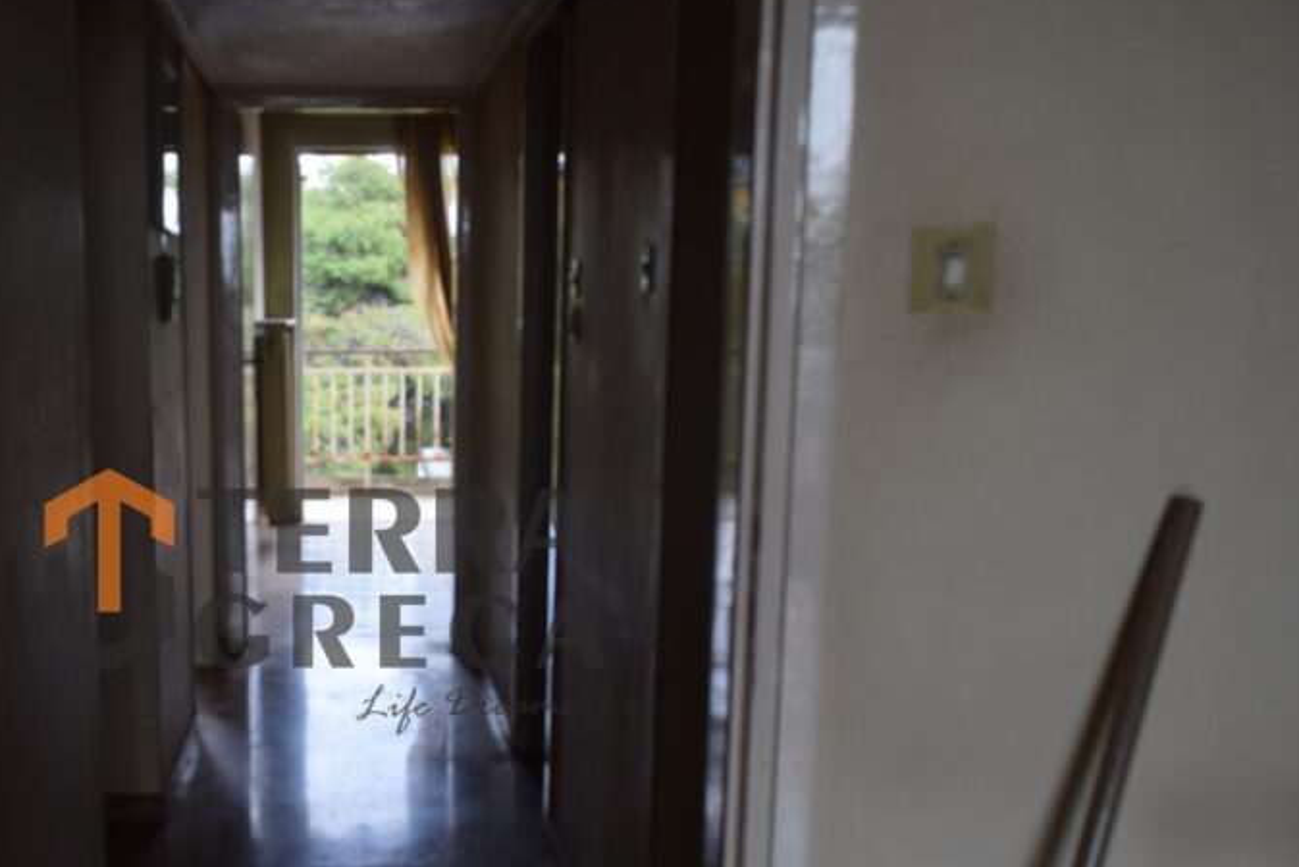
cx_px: 326
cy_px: 602
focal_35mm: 41
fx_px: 1480
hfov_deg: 45.7
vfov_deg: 32.3
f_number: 6.3
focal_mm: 18
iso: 400
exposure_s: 1/160
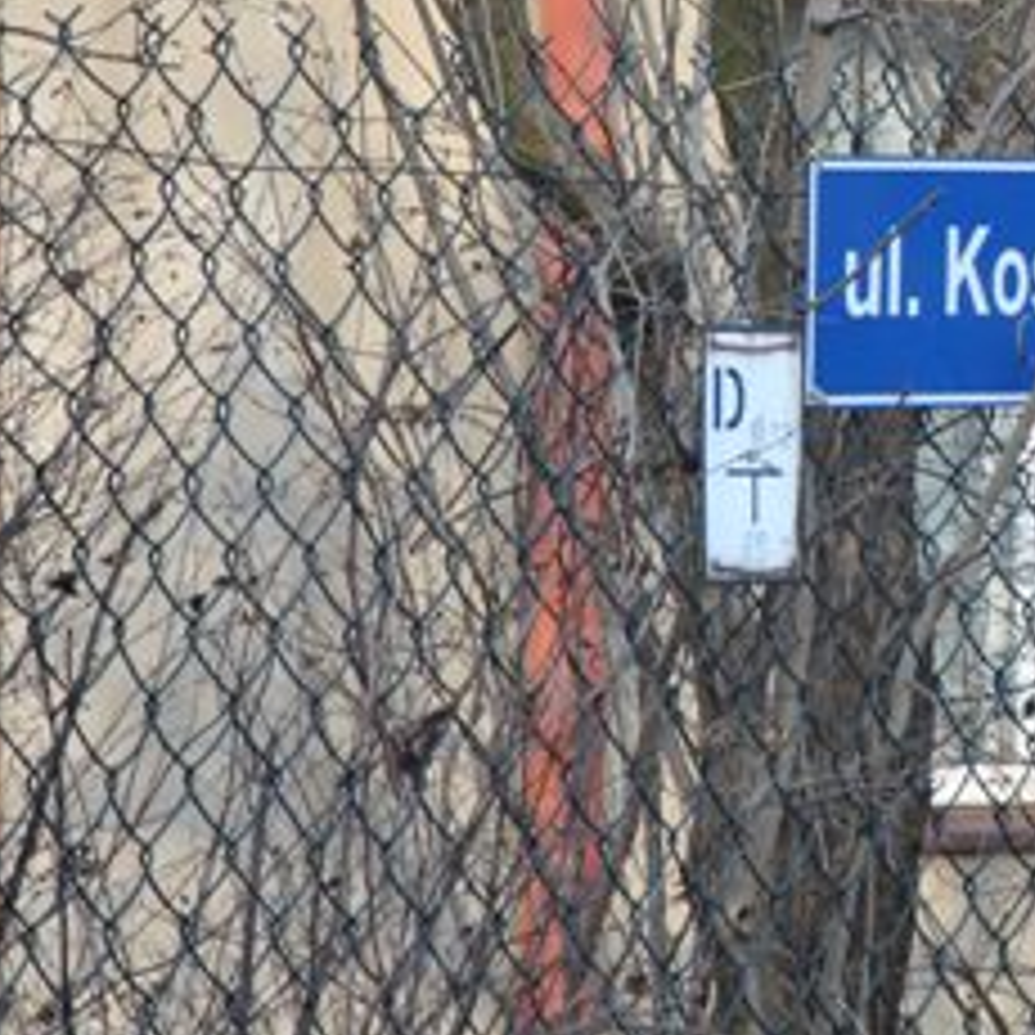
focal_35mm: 373
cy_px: 274
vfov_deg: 4.7
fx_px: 12624
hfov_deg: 4.7
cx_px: 1080
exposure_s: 1/160
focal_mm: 105
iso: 200
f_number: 5.6
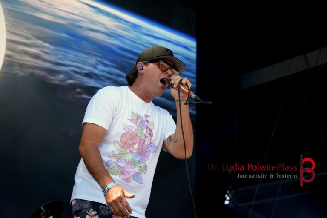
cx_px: 164
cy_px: 109
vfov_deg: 12.7
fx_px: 981
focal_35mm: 108
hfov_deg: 18.9
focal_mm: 72
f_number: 5
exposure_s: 1/160
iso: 125
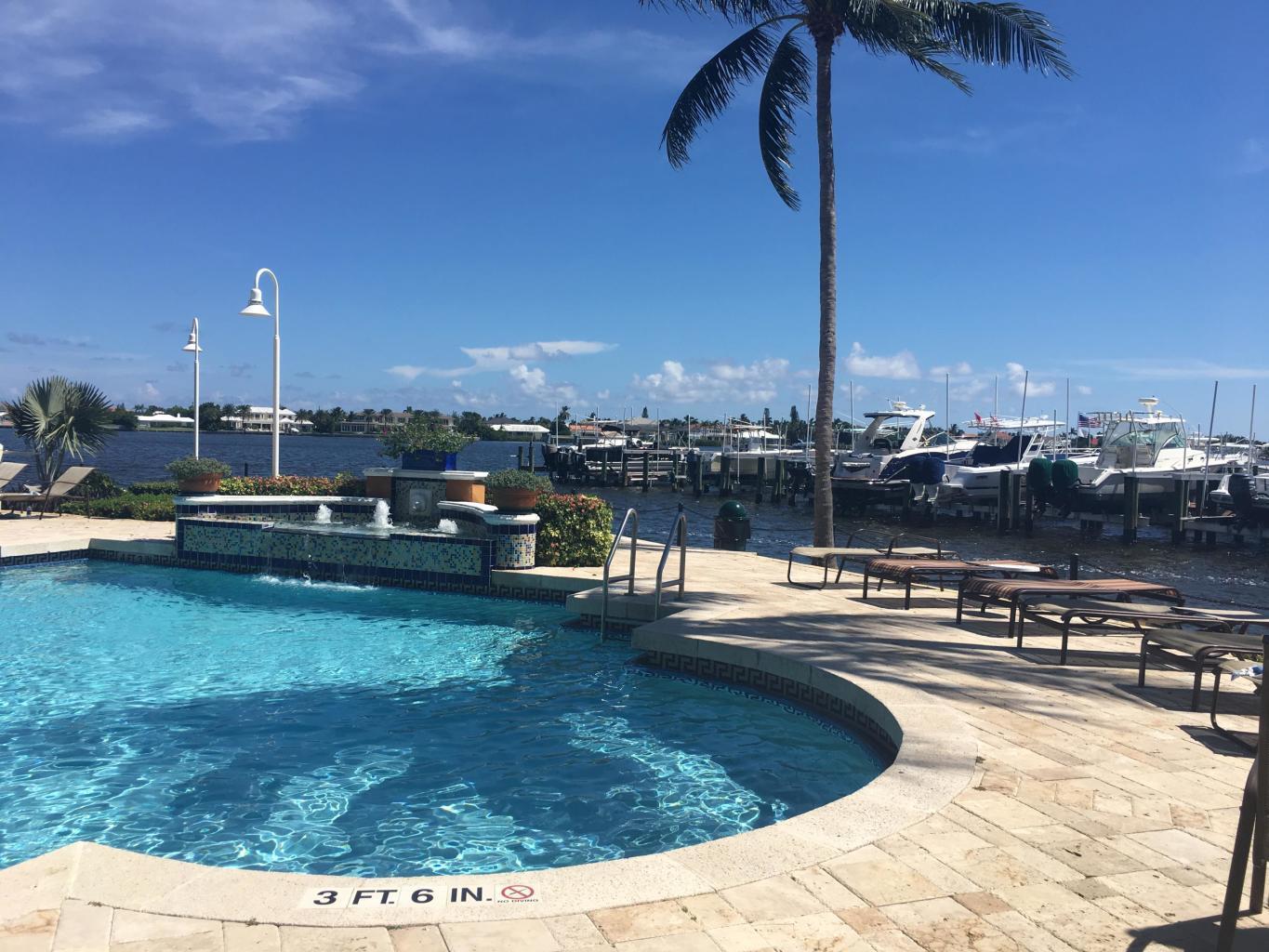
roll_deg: -1.7
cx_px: 634
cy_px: 476
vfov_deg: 48.2
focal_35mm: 29
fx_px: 1063
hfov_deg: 61.7
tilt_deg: -0.5
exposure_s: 1/2198
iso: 25
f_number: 2.2
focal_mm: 4.15
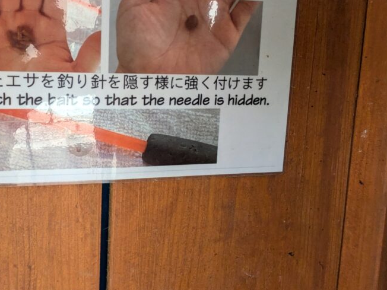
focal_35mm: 22
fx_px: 246
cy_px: 76
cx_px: 120
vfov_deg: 58.2
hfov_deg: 73.3
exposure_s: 1/120
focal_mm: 1.83
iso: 336
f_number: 2.2
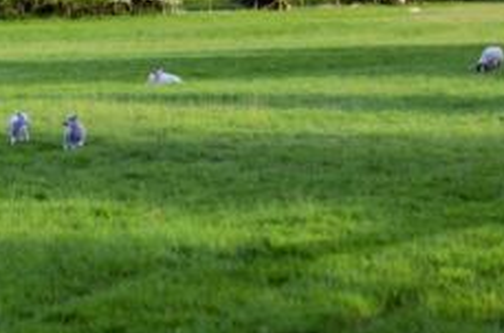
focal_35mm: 210
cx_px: 271
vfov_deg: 6.5
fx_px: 2930
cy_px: 136
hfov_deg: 9.8
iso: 200
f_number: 3.5
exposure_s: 1/500
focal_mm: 50
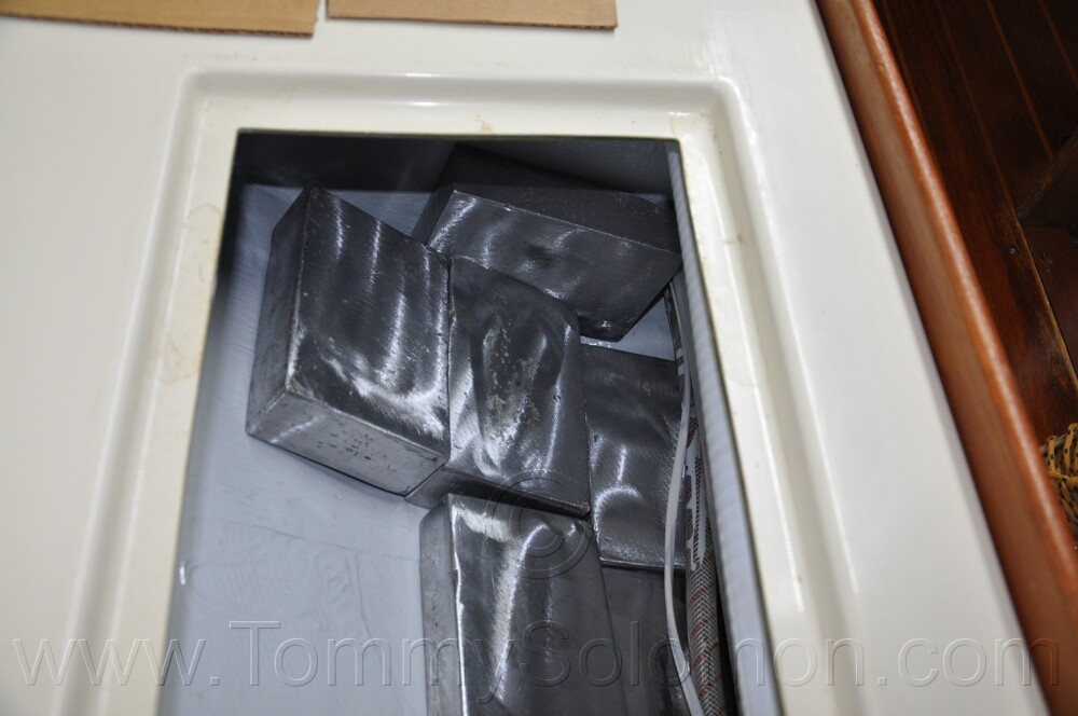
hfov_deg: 57.3
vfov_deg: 39.9
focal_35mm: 33
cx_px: 539
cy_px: 358
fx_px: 987
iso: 560
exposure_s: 1/125
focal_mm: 22
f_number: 3.8
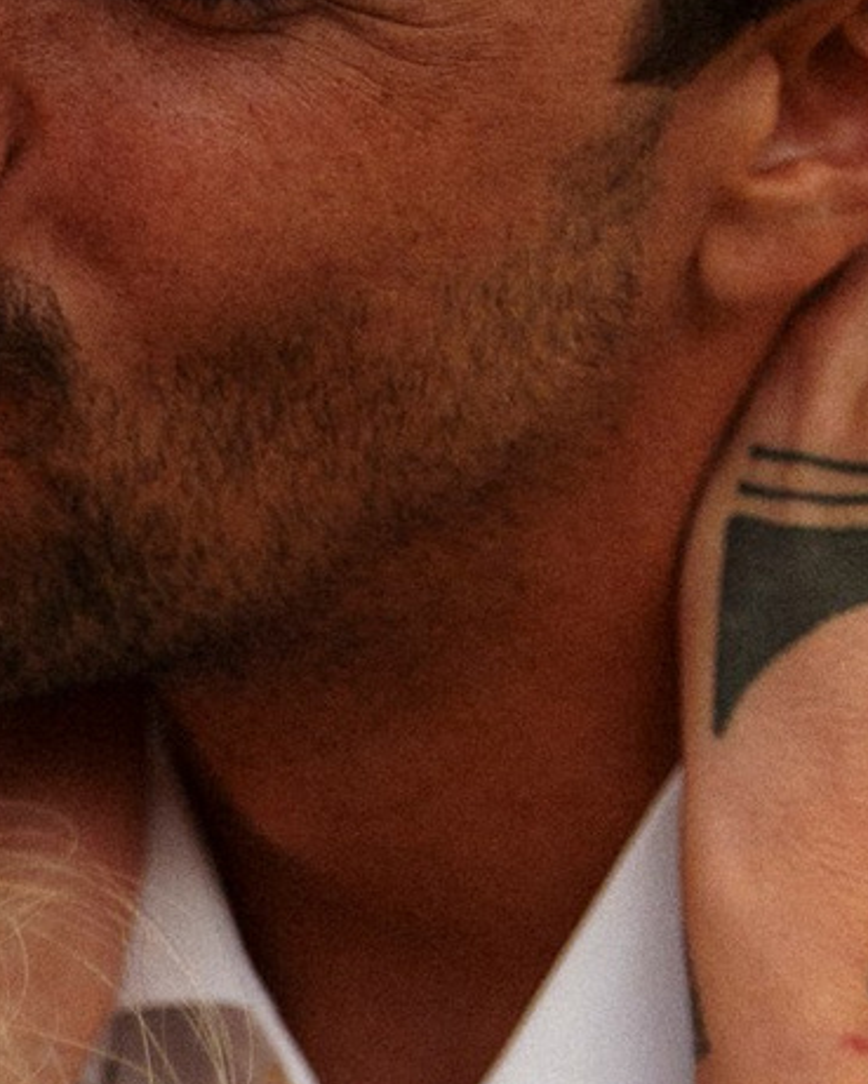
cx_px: -52
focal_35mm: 314
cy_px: 1858
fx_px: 10080
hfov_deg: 4.9
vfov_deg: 6.1
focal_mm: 40.2
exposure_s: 1/2500
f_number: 1.8
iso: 250
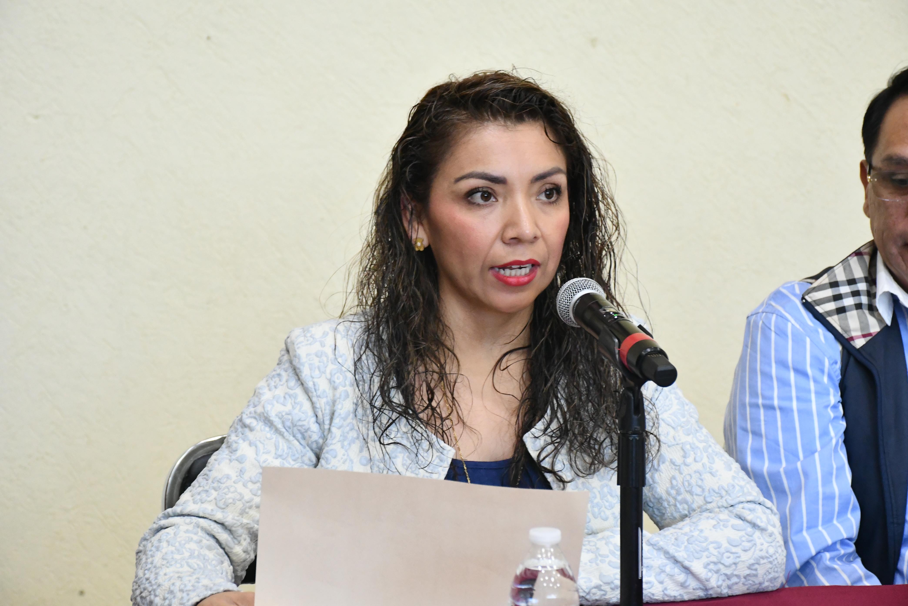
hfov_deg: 19.5
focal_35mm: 105
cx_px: 454
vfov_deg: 13.0
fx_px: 2648
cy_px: 303
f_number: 7.1
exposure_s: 1/60
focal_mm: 70
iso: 4000
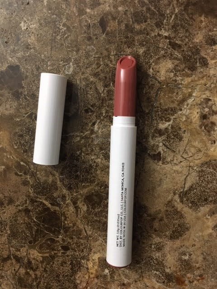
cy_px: 144
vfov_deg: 61.7
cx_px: 108
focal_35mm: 29
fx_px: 242
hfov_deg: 48.2
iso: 200
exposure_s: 1/15
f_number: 2.2
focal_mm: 4.15
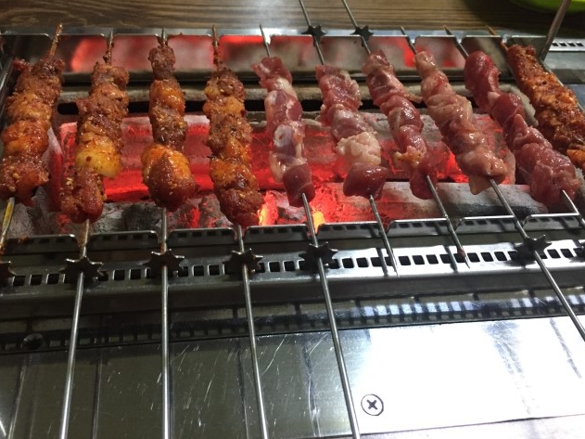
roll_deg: -5.5
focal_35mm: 34
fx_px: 574
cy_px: 186
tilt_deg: -42.5
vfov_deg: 41.7
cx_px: 272
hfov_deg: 53.9
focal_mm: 4.15
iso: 250
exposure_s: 1/30
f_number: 2.2
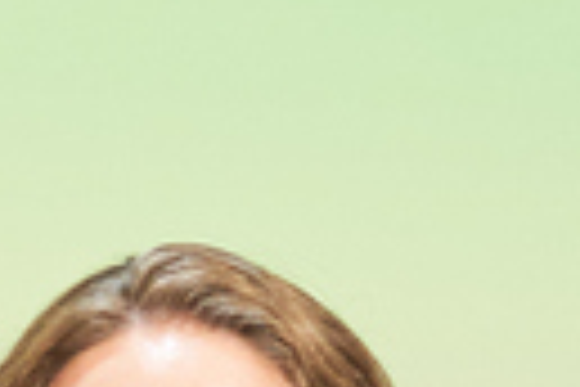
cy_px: 1348
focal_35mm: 556
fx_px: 8957
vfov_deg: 2.4
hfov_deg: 3.7
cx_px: -647
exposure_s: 1/200
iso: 1000
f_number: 3.2
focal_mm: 70
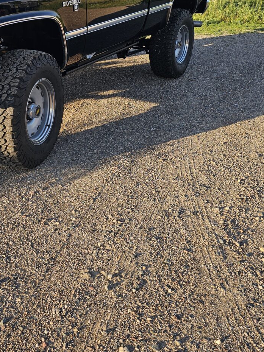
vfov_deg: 48.4
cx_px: 62
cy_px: 126
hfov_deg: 36.7
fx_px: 387
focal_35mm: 38
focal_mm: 6.3
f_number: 1.7
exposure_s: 1/205
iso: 10
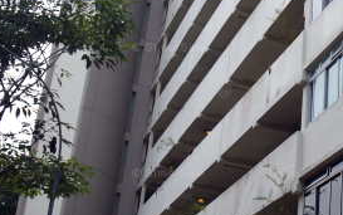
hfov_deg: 26.0
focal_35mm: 79
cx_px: 226
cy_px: 49
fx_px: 739
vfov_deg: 16.4
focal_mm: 6.2
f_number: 5.6
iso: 80
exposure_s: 1/200
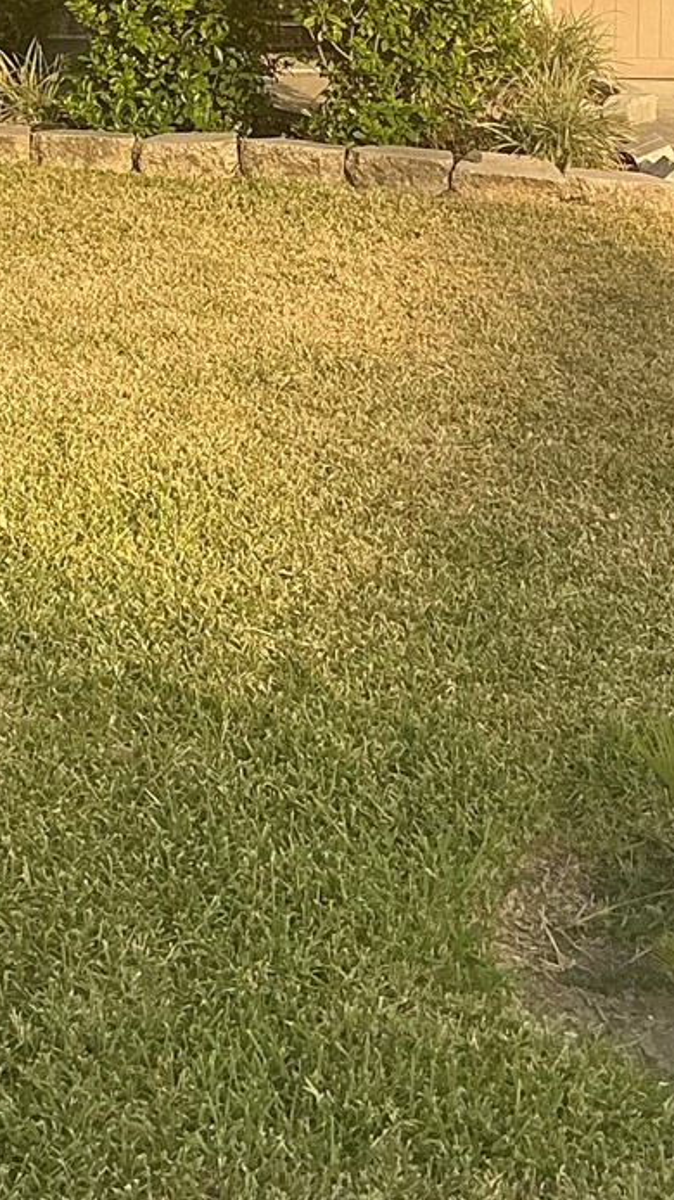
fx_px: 2862
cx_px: 258
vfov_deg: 22.5
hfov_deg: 13.4
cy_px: -73
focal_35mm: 90
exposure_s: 1/816
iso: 25
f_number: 1.8
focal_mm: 3
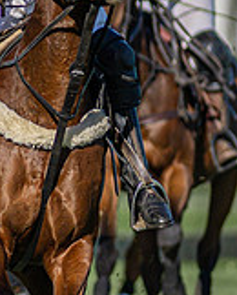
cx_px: -15
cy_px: 18
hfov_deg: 0.7
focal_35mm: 2299
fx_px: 20120
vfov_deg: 0.8
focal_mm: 300
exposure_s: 1/6400
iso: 160
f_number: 3.2
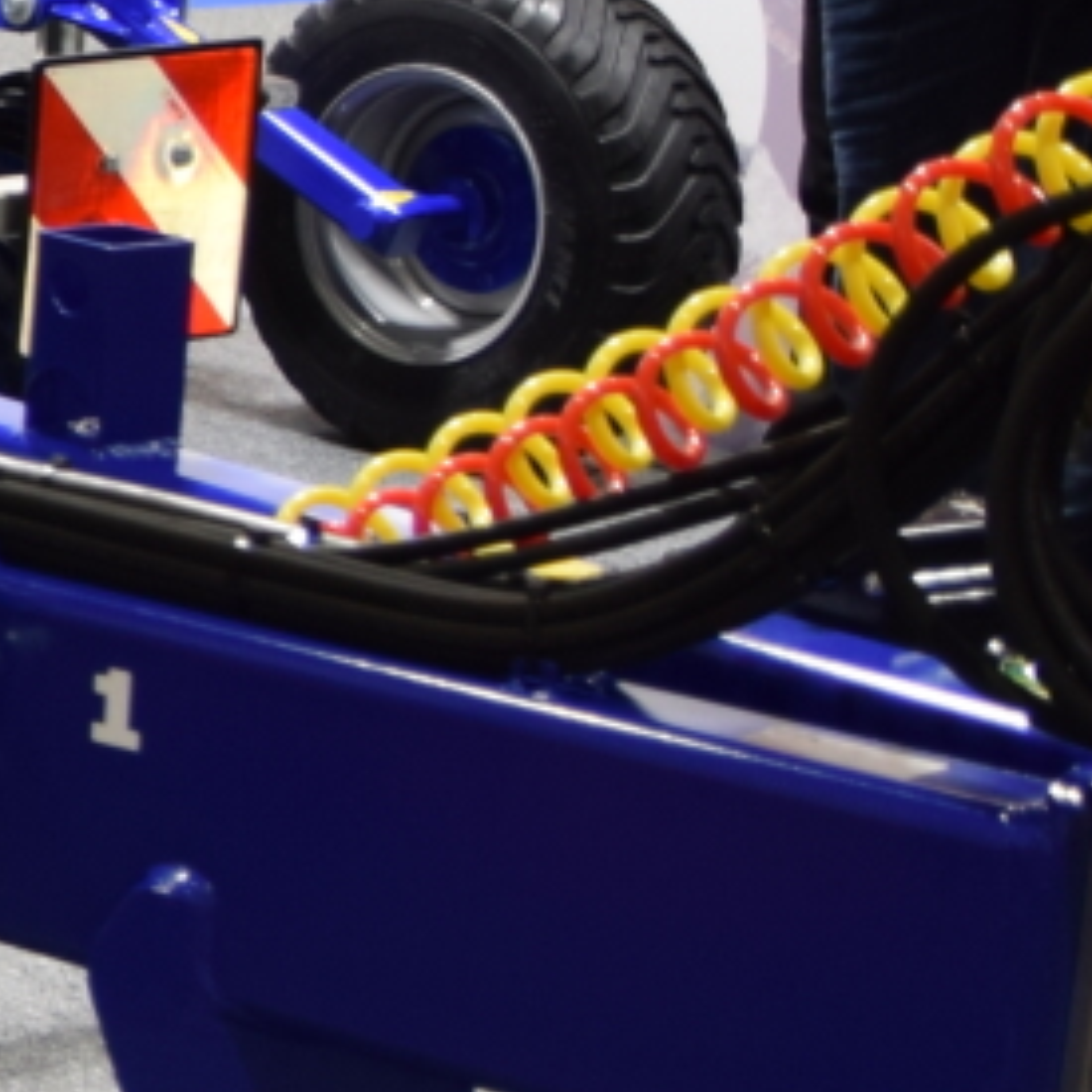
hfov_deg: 9.7
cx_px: -2081
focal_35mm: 142
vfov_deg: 12.3
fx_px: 5060
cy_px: 449
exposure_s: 1/40
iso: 200
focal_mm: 17
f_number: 3.2
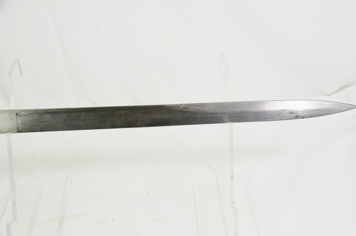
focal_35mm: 48
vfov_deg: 28.0
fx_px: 474
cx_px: 178
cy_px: 118
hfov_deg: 41.2
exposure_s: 1/160
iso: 200
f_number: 6.3
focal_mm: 32
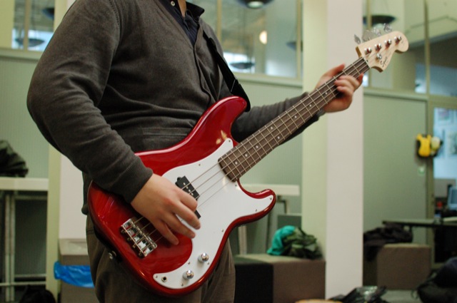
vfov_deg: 25.7
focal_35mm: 52
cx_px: 228
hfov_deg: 37.9
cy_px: 152
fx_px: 666
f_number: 4
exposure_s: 1/60
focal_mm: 35
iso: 1600
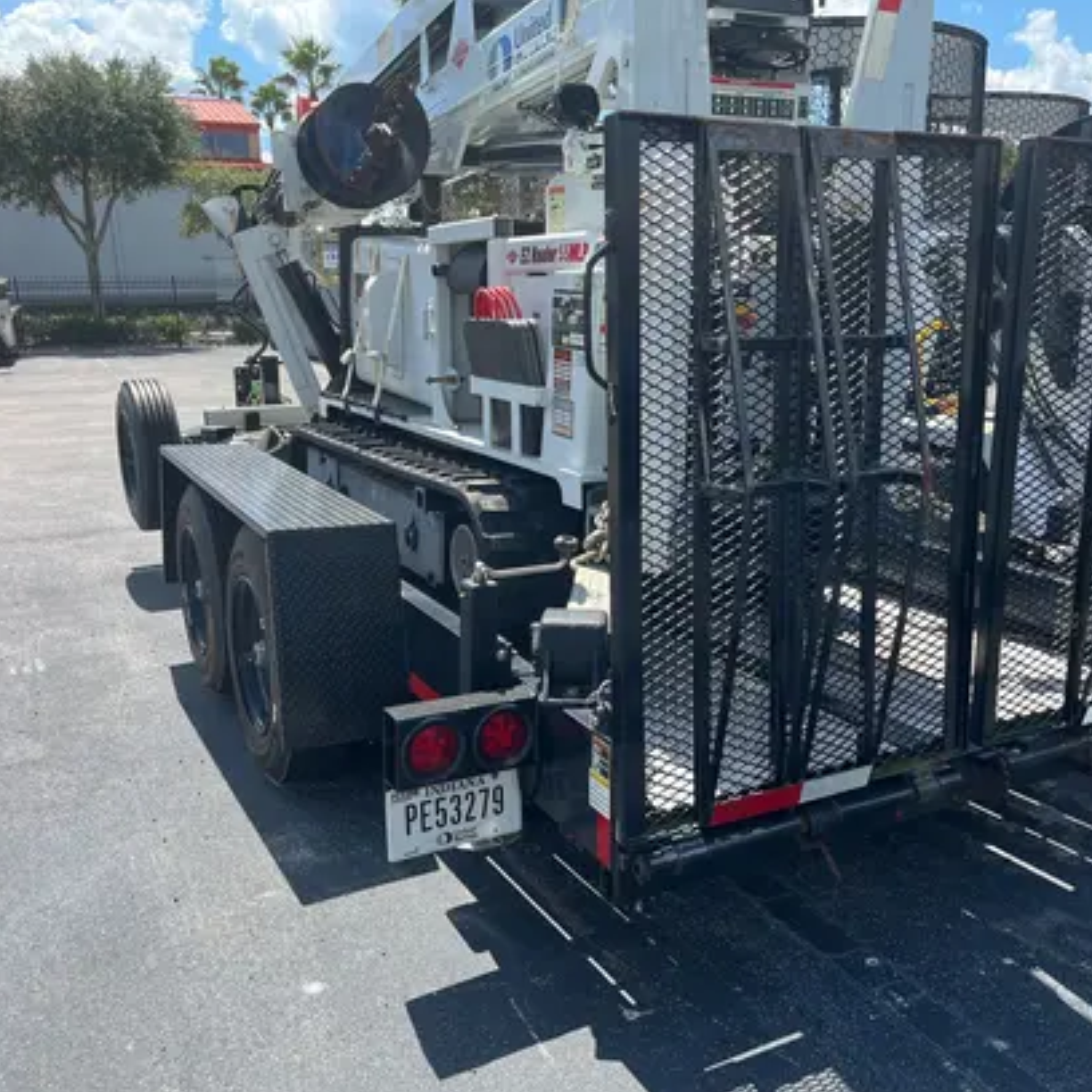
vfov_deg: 52.5
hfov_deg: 52.5
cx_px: 573
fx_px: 1106
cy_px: 550
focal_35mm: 31
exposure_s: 1/1458
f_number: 1.6
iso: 50
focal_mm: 5.1
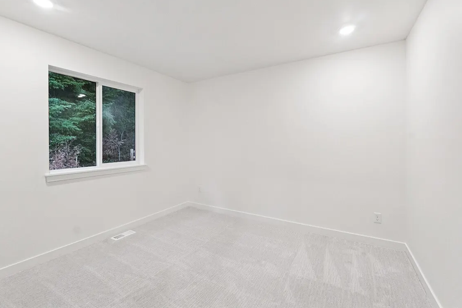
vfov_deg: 73.7
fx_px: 205
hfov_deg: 96.7
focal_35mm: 16
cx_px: 225
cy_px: 145
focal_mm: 10
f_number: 9
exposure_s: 1/30
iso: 2000
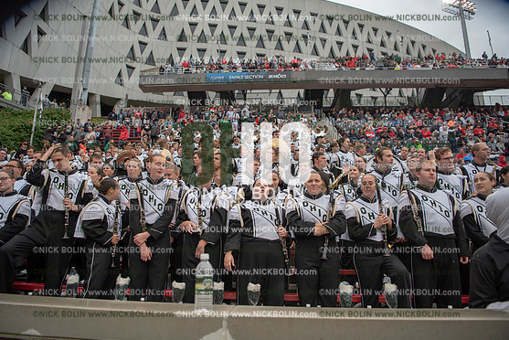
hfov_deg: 71.5
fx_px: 354
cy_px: 166
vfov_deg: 51.3
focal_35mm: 25
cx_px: 246
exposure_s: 1/800
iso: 250
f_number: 2.8
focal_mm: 24
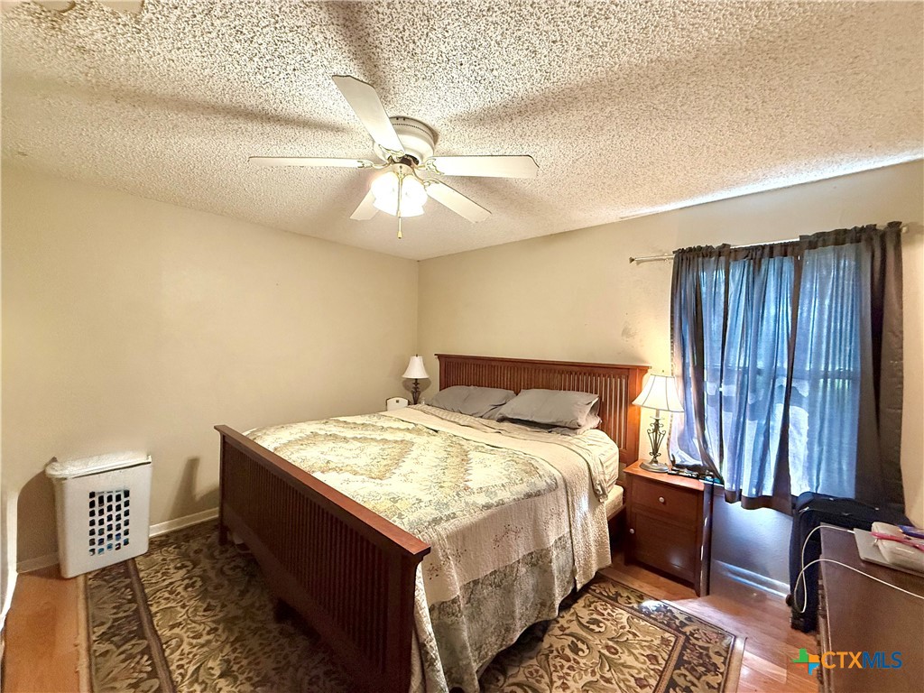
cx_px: 462
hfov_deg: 102.1
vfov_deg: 85.7
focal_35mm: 14
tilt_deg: -1.4
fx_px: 374
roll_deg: -1.5
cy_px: 346
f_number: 2.2
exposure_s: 1/60
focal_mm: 2.22
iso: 400
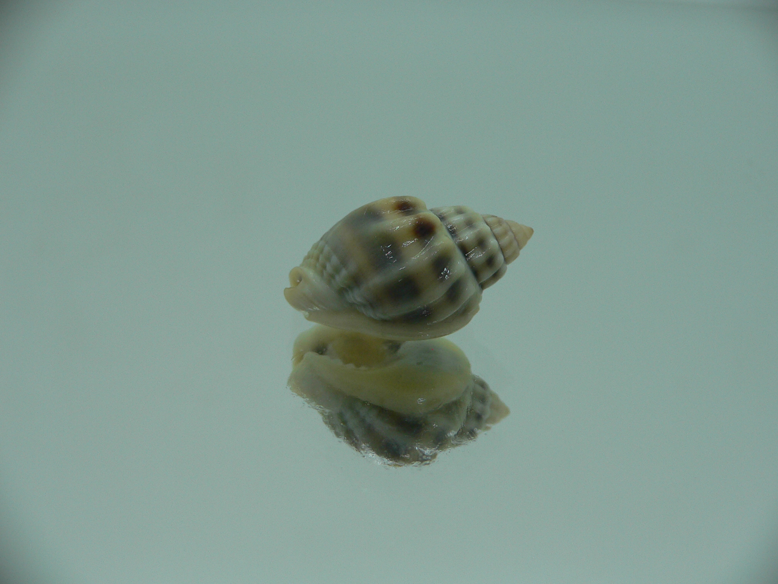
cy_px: 292
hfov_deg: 52.6
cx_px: 389
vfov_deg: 40.7
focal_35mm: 35
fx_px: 787
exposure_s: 1/60
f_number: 2.8
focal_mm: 4.6
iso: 80
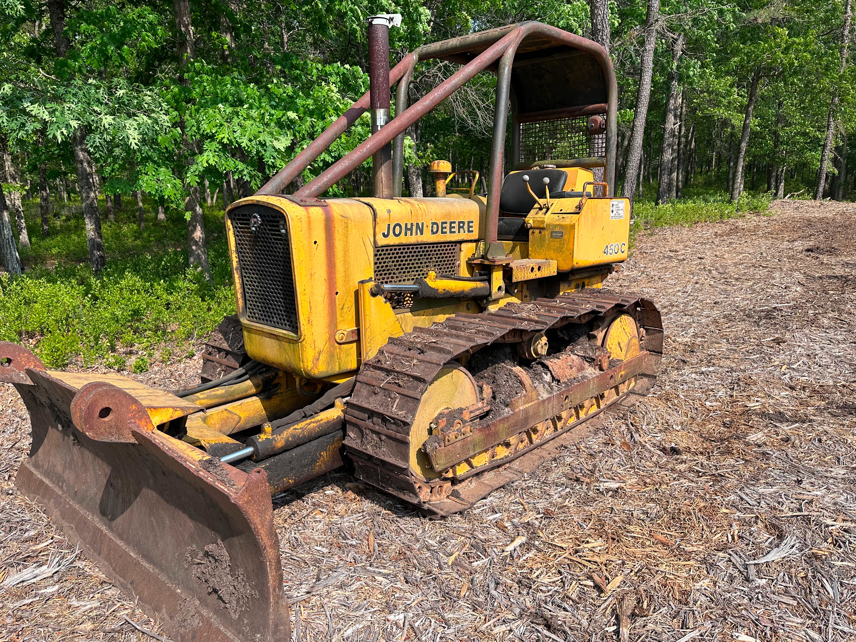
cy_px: 321
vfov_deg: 56.8
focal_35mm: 24
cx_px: 428
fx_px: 593
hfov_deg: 71.6
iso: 80
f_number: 1.78
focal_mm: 6.86
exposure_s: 1/2732
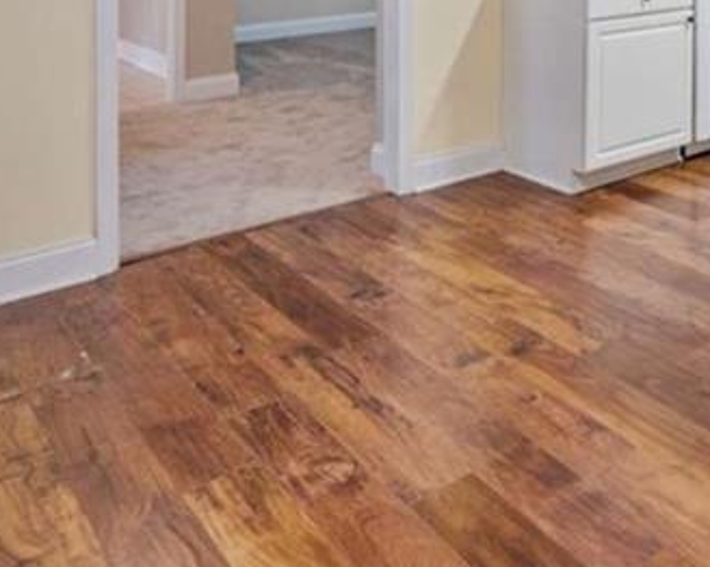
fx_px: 861
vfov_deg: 31.2
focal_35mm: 41
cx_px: 781
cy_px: -97
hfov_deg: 37.5
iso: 400
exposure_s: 1/4
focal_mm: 14
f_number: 8
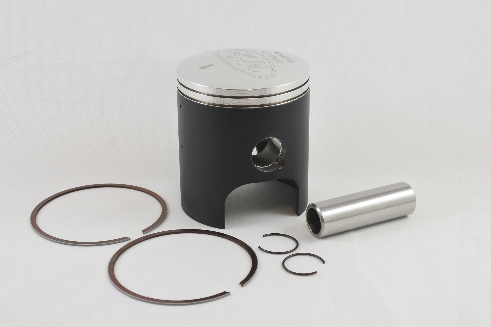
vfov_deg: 30.5
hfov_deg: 44.5
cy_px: 164
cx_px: 246
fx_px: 600
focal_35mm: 44
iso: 400
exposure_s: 1/160
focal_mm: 16.5
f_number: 4.5
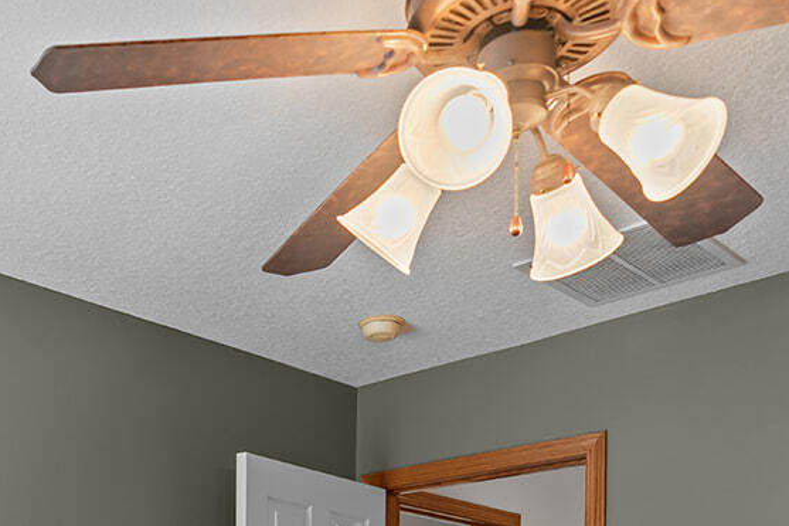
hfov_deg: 41.1
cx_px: 167
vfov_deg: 24.2
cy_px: 742
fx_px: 1008
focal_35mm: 46
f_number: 2.8
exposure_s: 1/50
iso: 800
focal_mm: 16
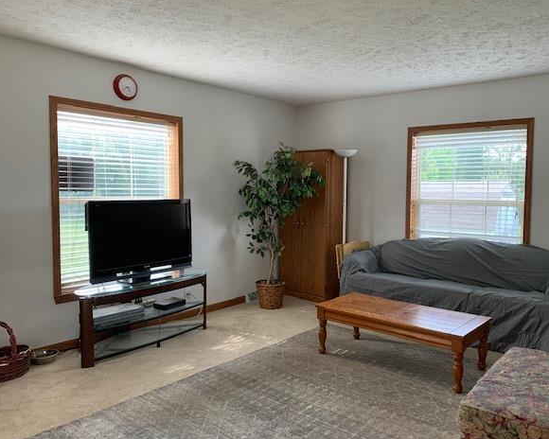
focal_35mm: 28
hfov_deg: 62.1
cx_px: 300
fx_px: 455
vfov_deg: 51.5
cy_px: 221
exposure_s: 1/73
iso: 100
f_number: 1.8
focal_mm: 4.25
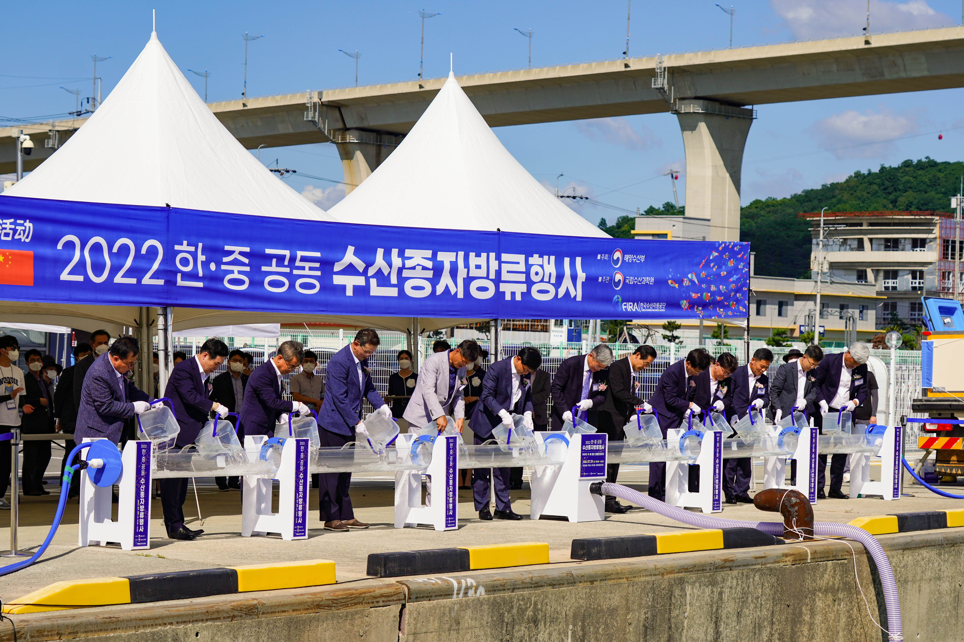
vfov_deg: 13.4
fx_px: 2731
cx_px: 482
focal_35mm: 102
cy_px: 321
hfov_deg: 20.0
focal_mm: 68
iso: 100
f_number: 5
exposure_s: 1/1600
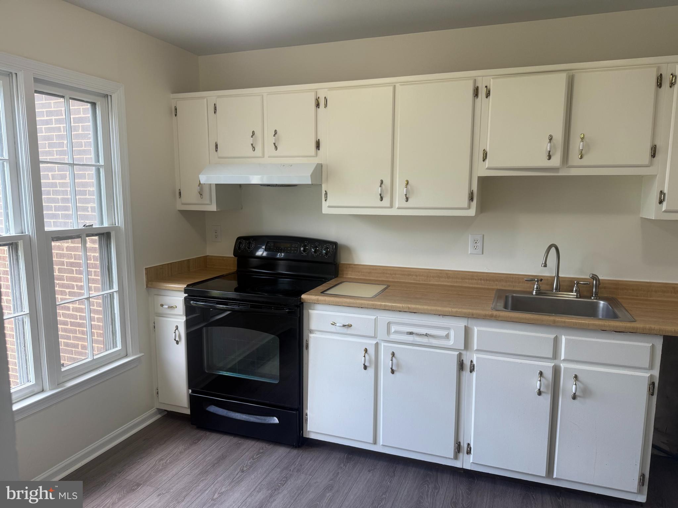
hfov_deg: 71.6
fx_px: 470
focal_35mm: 24
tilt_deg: -7.4
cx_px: 339
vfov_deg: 56.8
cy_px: 254
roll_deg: +0.1
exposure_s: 1/120
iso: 125
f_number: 1.78
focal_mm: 6.76
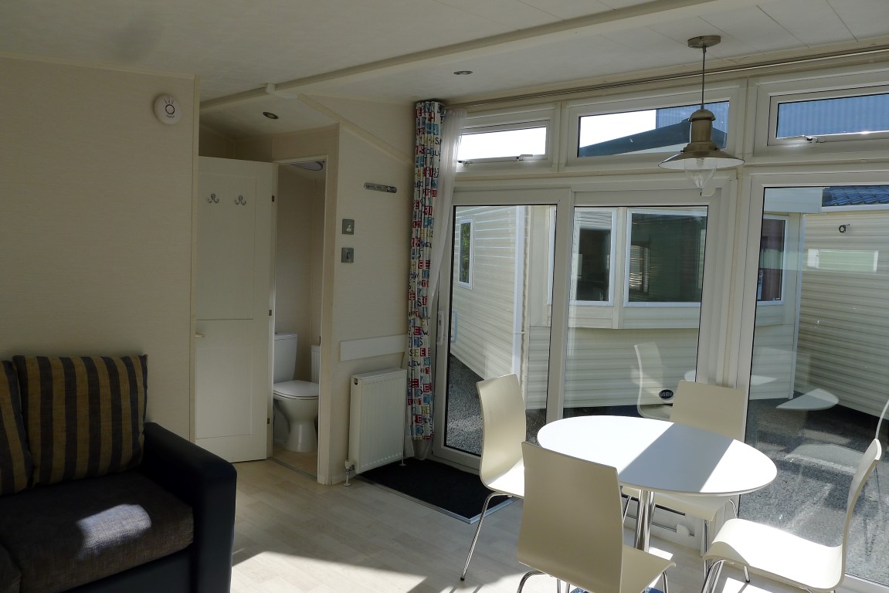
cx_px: 444
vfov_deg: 53.2
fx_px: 593
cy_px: 296
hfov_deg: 73.7
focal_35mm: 24
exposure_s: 1/500
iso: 80
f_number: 4
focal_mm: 5.1
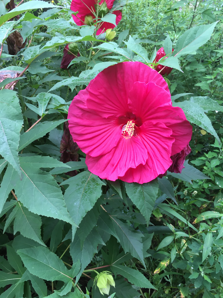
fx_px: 249
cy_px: 149
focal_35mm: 29
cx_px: 112
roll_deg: -5.1
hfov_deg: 48.2
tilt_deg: -33.2
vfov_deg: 61.7
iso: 50
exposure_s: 1/30
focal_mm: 4.15
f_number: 2.2
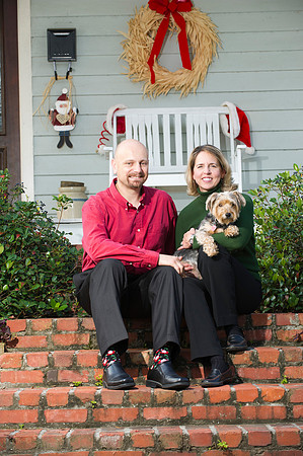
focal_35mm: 116
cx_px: 152
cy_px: 228
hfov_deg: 11.8
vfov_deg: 17.7
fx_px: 1468
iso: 125
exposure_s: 1/125
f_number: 5.6
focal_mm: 116
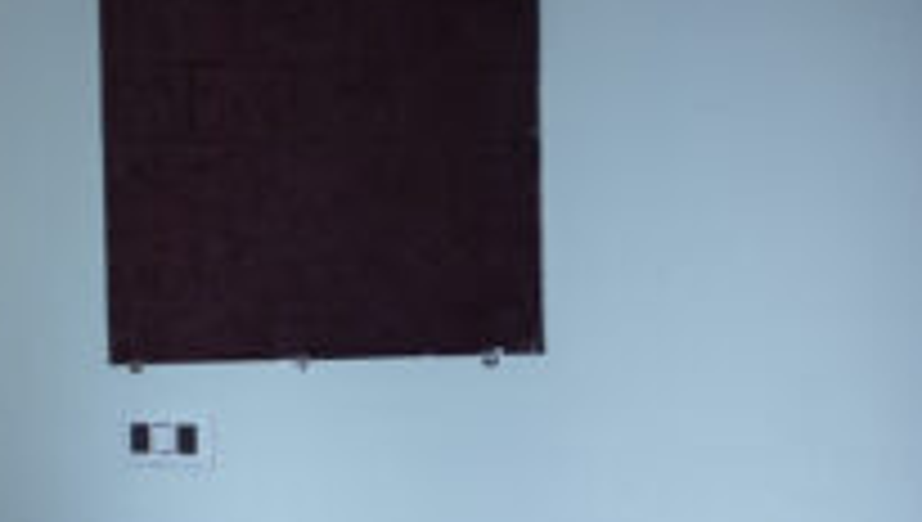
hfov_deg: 19.1
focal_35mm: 94
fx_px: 2301
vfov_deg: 12.9
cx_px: -567
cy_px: 446
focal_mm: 24
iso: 400
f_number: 2.8
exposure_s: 1/50
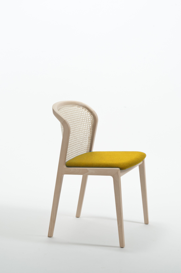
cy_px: 136
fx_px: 624
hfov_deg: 16.5
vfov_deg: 24.6
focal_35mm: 82
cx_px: 90
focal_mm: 55
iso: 200
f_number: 16
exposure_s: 1/2
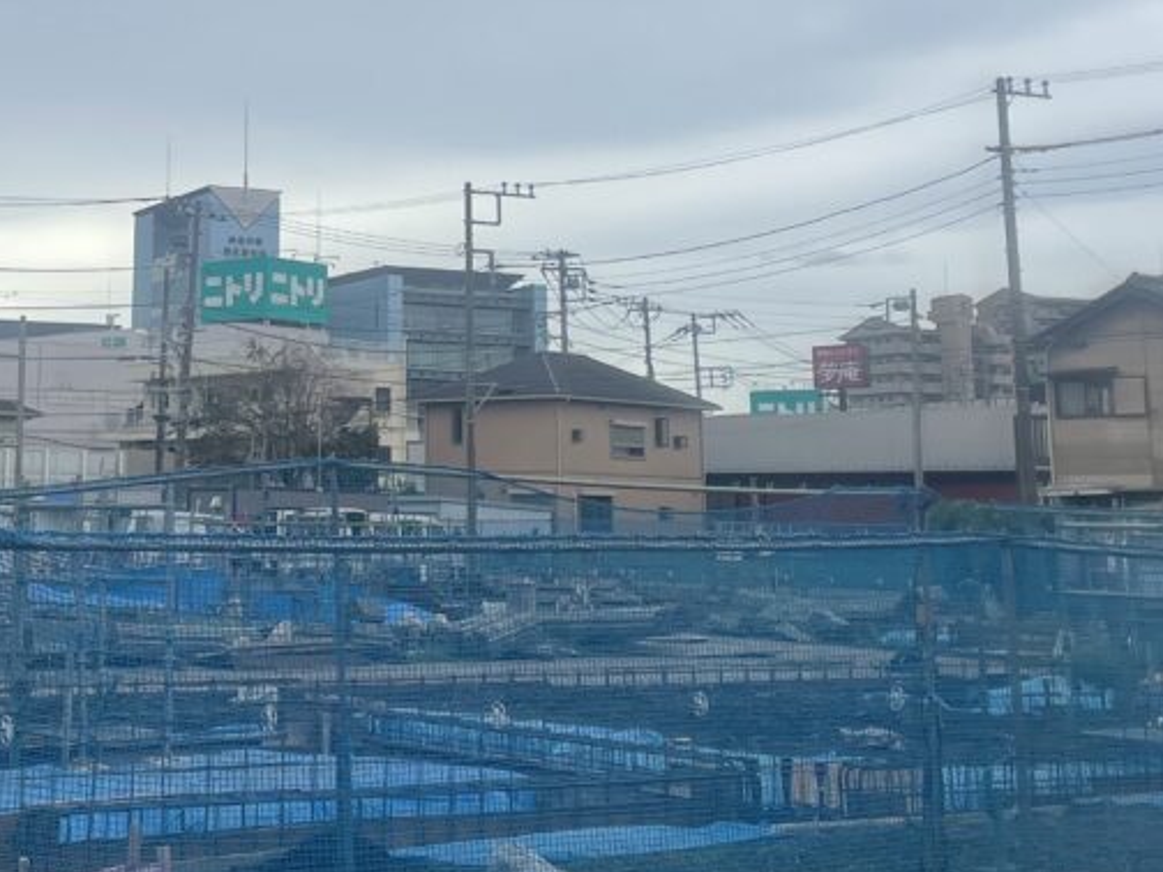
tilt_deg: +10.5
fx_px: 2217
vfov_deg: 21.8
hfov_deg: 29.0
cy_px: 106
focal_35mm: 66
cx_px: 314
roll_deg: -0.4
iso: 32
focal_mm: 4.2
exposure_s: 1/2451
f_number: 1.6
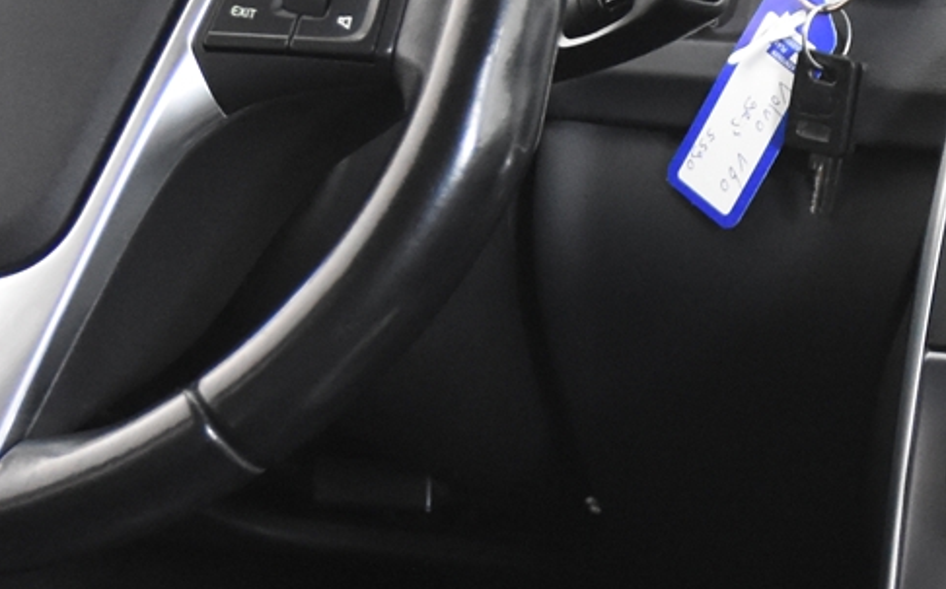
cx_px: 718
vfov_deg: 9.8
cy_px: 494
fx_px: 3427
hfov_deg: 15.6
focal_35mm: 133
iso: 3200
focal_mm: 22
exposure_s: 1/30
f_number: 3
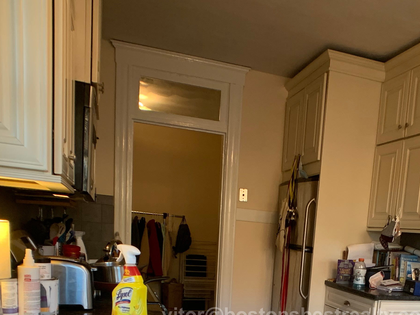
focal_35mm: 58
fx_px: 704
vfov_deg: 24.1
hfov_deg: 32.8
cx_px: 299
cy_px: 316
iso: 160
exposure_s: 1/60
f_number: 1.8
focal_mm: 4.25
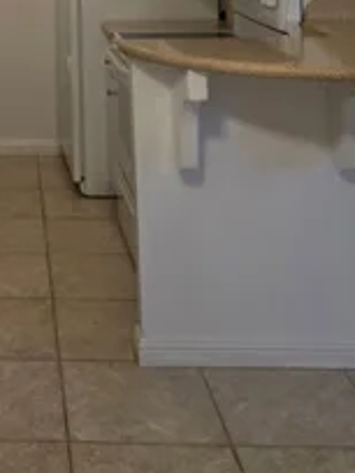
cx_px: -35
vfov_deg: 27.4
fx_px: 861
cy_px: -79
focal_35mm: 63
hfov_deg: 22.0
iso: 160
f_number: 1.7
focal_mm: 6.3
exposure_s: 1/120
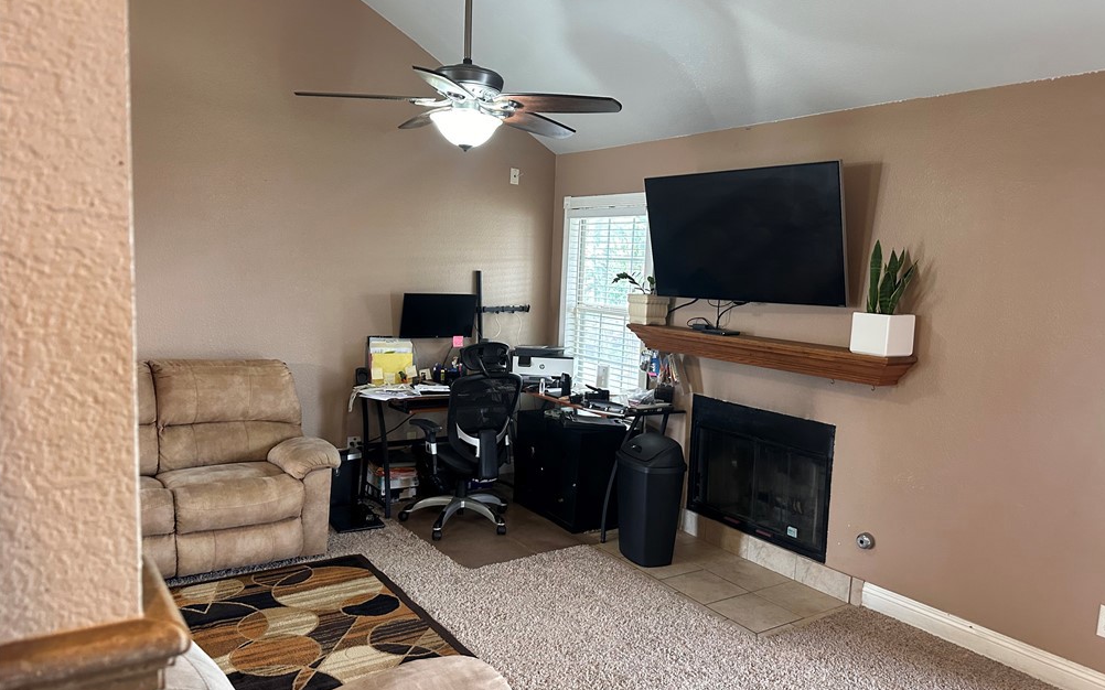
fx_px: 783
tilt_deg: -6.4
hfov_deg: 70.4
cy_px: 344
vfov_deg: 47.6
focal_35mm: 26
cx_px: 562
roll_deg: -2.3
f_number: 1.78
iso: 500
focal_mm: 6.86
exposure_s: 1/60
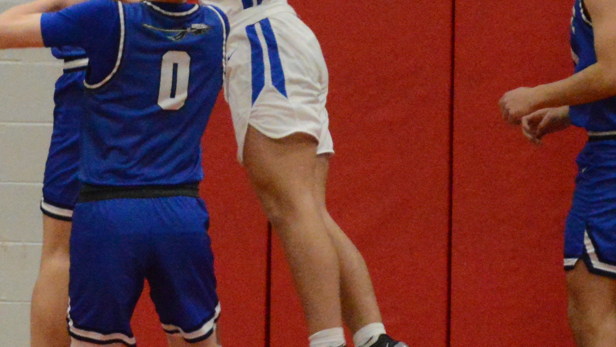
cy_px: 56
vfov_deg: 2.2
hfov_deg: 4.0
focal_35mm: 541
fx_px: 8833
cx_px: 119
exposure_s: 1/400
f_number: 5.6
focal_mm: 105
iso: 6400
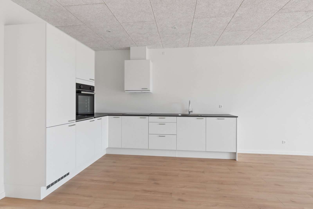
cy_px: 104
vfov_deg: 63.2
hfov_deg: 85.4
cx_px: 156
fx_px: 170
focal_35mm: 20
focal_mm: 13
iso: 200
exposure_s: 1/10
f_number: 8
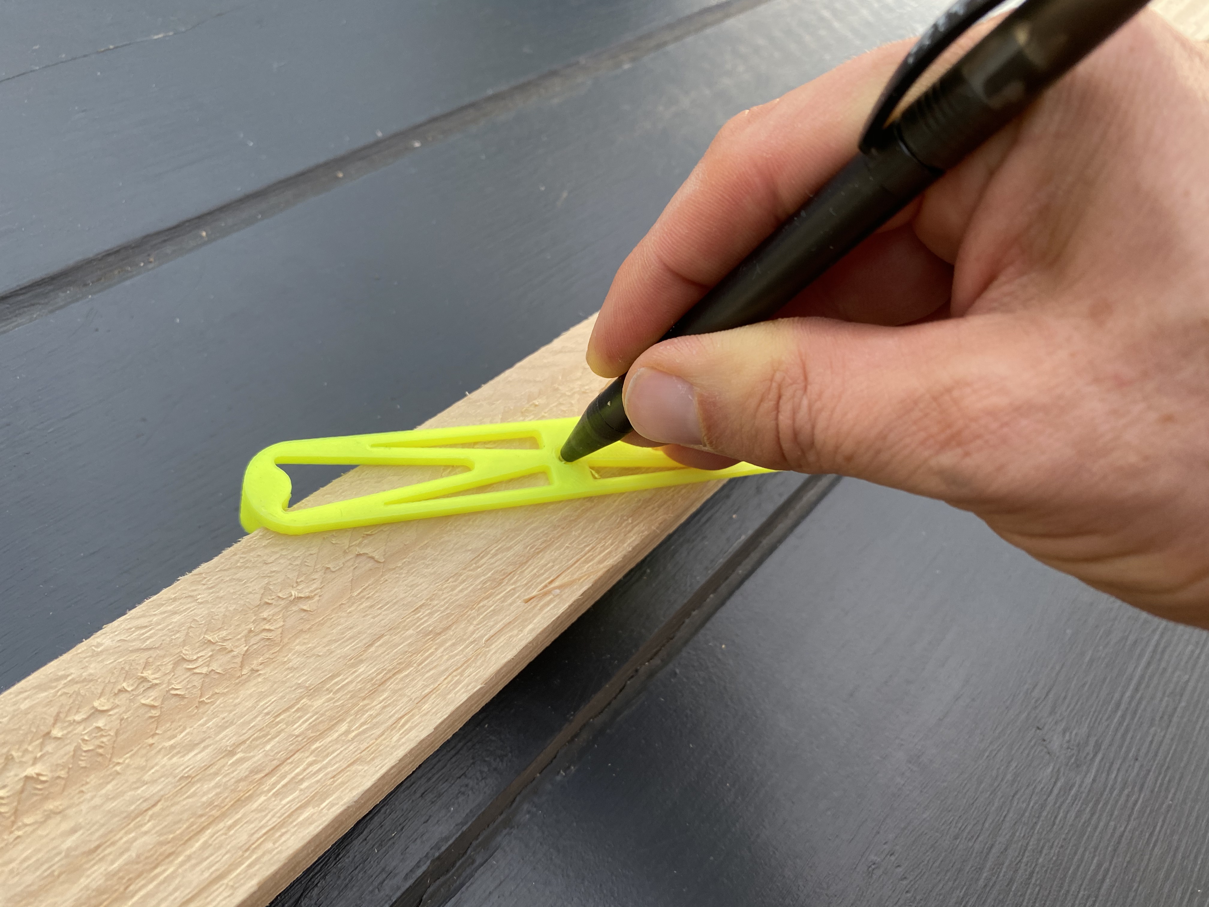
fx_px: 908
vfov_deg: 53.1
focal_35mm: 26
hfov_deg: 67.3
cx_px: 604
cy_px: 454
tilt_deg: -52.6
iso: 64
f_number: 1.8
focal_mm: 4.25
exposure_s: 1/121
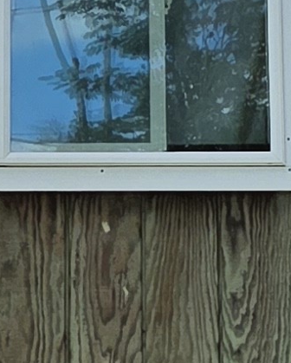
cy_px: 197
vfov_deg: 15.9
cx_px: -10
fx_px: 1301
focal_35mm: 121
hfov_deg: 12.6
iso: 40
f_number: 1.9
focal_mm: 2.2
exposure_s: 1/1619
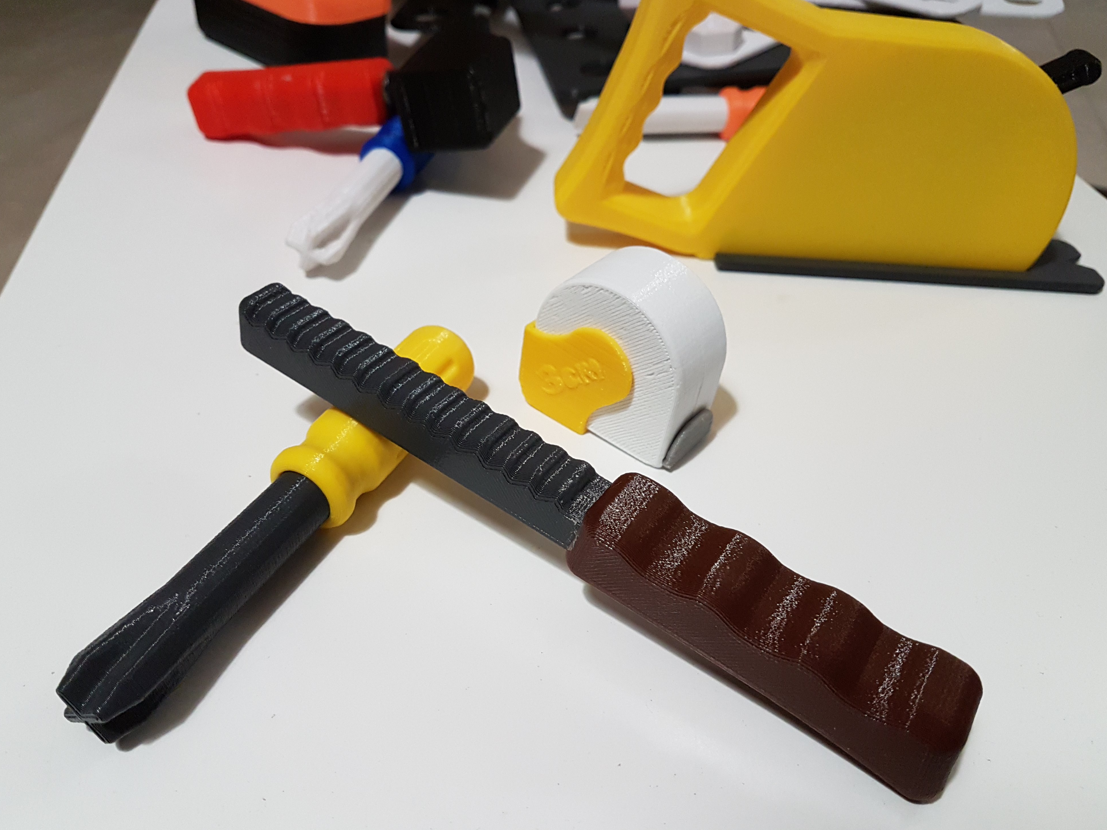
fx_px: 863
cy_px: 425
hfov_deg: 65.3
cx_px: 544
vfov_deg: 51.3
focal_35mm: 27
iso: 320
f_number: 1.7
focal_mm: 4.2
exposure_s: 1/50
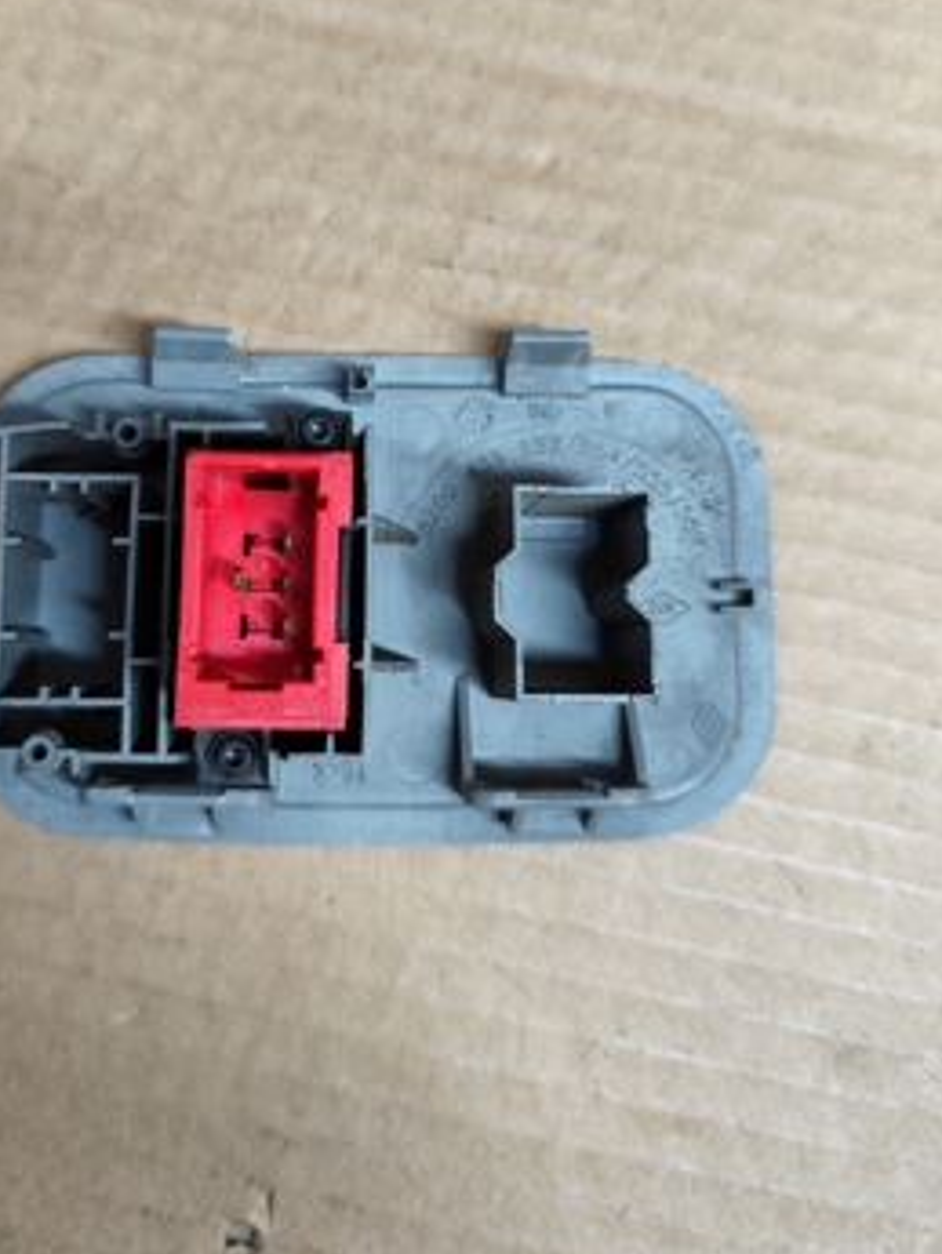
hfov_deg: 44.0
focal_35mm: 32
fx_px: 1160
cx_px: 386
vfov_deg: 56.1
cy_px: 473
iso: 640
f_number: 1.65
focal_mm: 6.19
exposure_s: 1/120
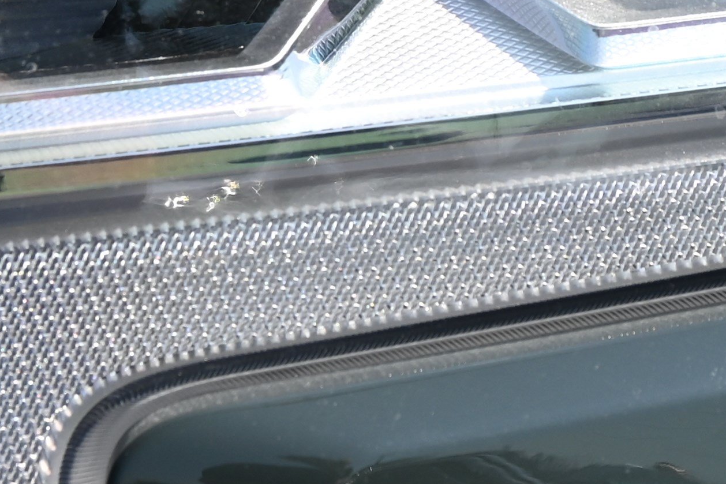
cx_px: 263
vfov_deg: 6.6
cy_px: 279
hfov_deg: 9.8
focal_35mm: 209
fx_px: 4217
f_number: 5.6
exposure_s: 1/250
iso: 125
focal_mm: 31.5
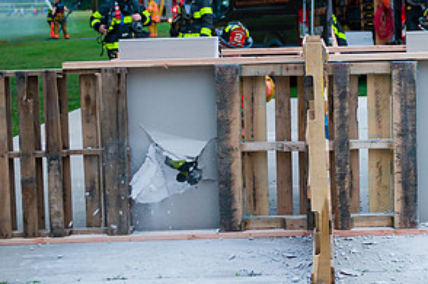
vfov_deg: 17.2
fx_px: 938
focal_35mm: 79
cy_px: 112
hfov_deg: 25.4
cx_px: 319
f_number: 3.2
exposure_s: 1/200
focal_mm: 40
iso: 1600
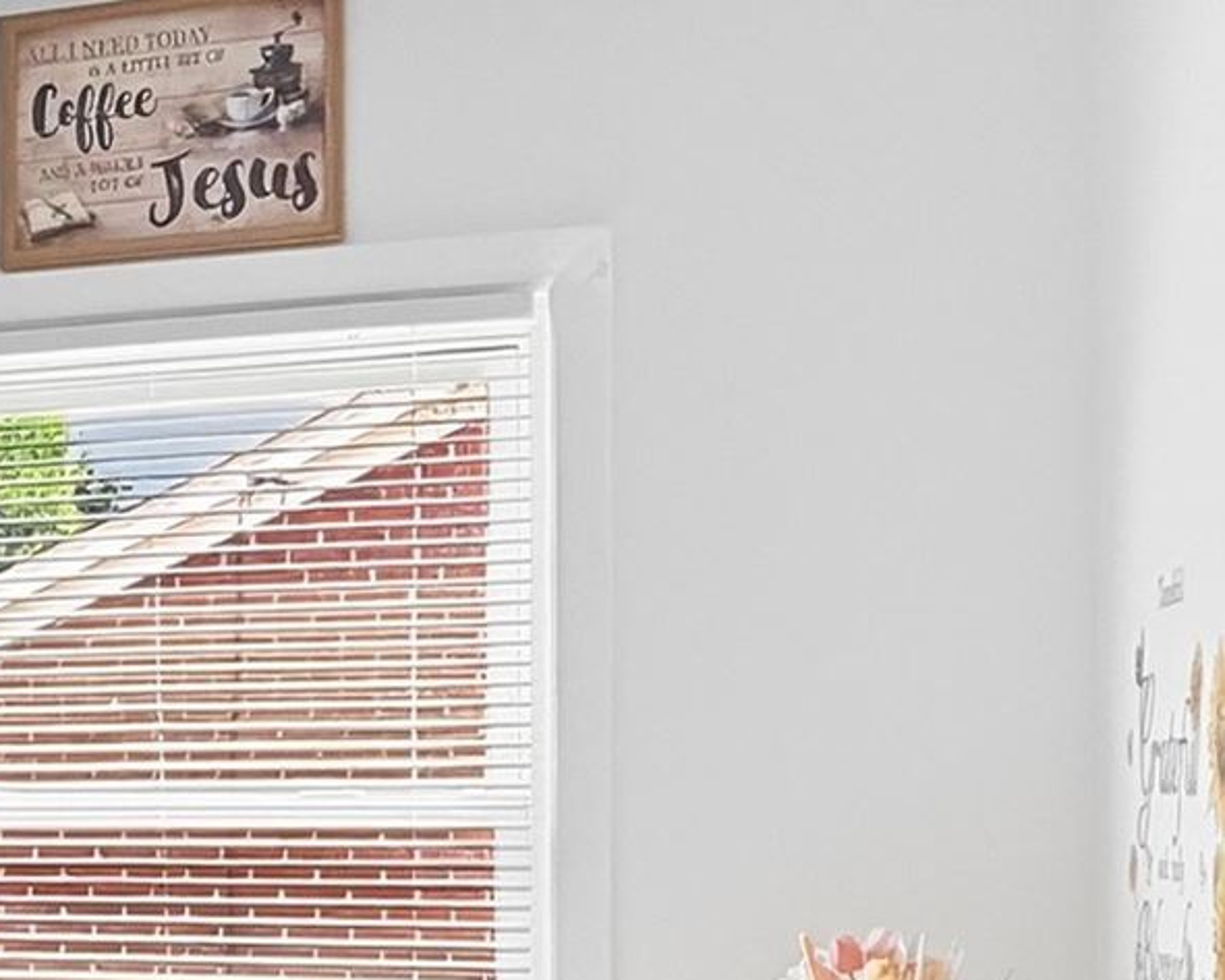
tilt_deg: -3.4
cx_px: -392
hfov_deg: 23.5
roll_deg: +1.1
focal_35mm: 71
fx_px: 2575
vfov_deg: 21.1
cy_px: 895
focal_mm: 2.2
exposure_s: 1/121
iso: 125
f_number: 2.2
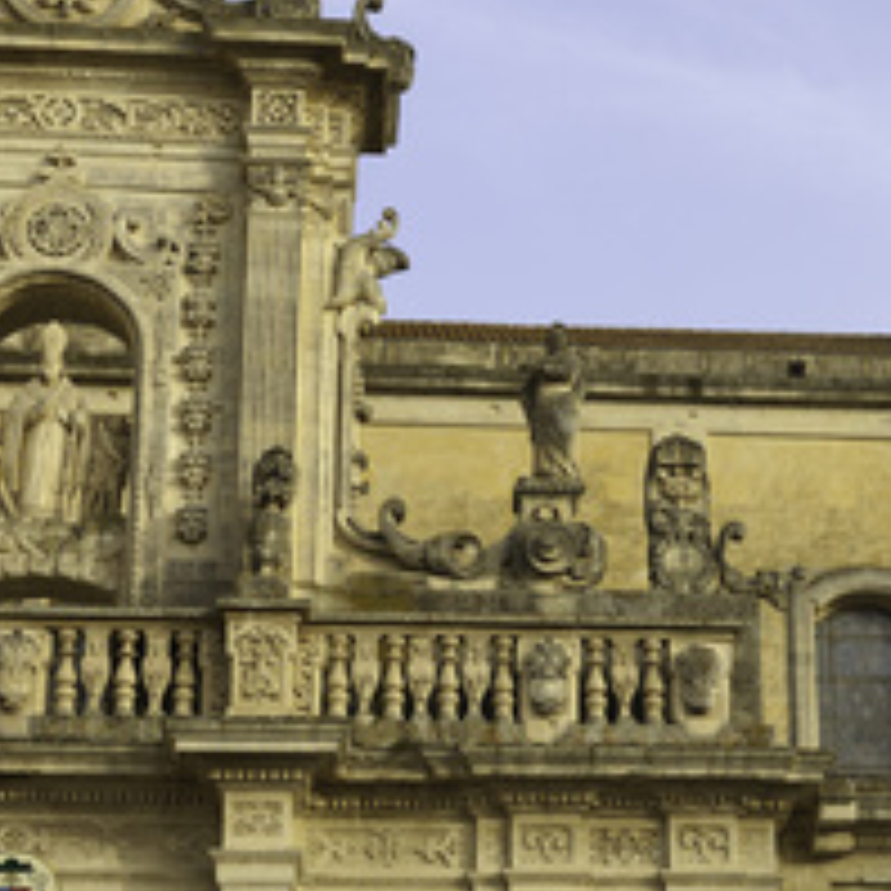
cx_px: 747
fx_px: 2939
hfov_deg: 17.1
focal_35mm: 101
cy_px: 623
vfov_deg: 17.2
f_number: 6.3
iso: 80
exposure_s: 1/250
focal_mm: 36.7
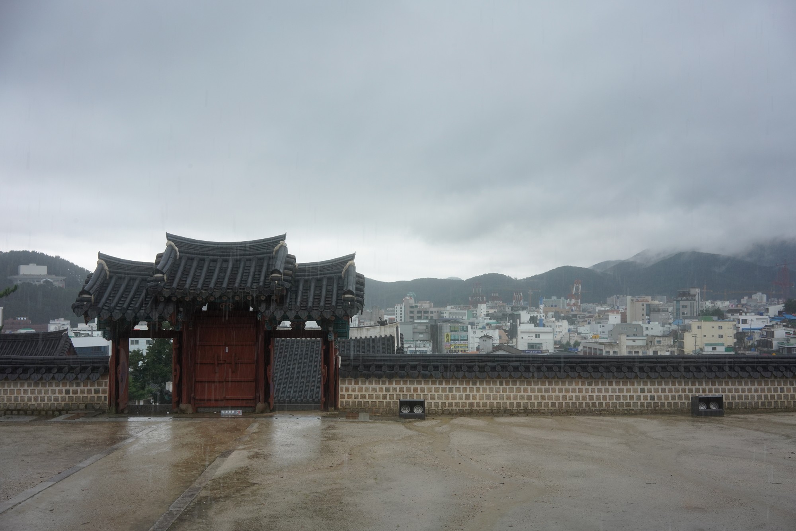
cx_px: 398
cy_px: 266
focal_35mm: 35
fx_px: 774
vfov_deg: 37.9
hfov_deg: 54.4
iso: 800
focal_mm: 35
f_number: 13
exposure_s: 1/100
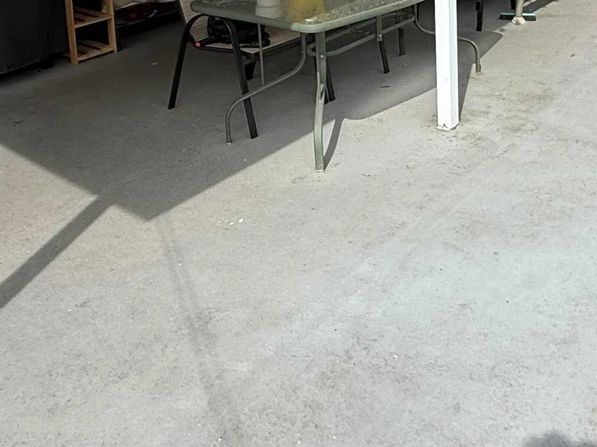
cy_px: -45
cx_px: 396
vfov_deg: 30.1
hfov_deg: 43.3
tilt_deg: -9.4
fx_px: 742
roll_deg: +2.3
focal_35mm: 43
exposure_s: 1/830
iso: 50
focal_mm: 2.22
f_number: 2.2
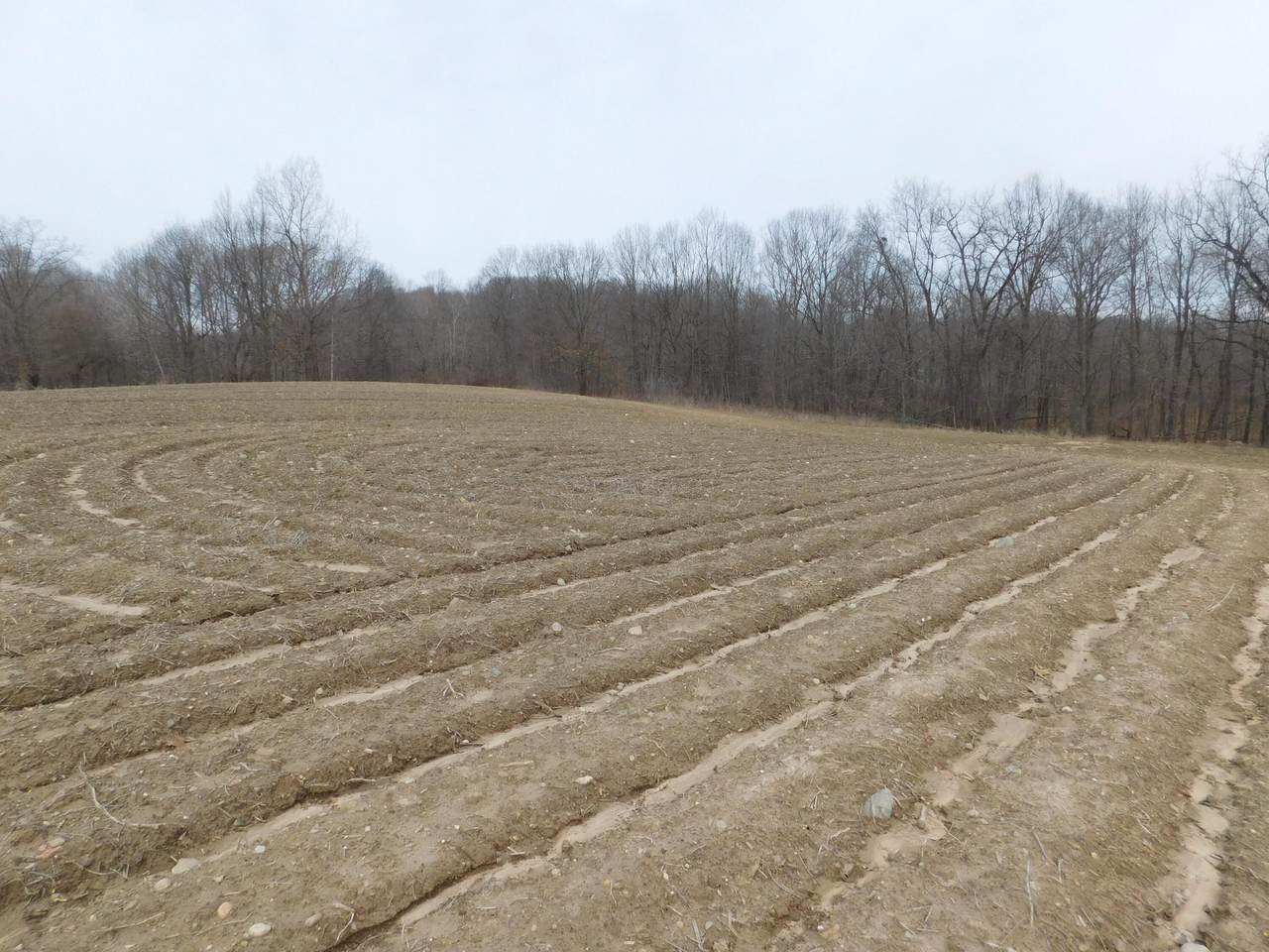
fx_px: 843
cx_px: 634
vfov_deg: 58.9
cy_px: 476
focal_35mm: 23
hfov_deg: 73.9
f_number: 3
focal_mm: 4
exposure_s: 1/1000
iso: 125
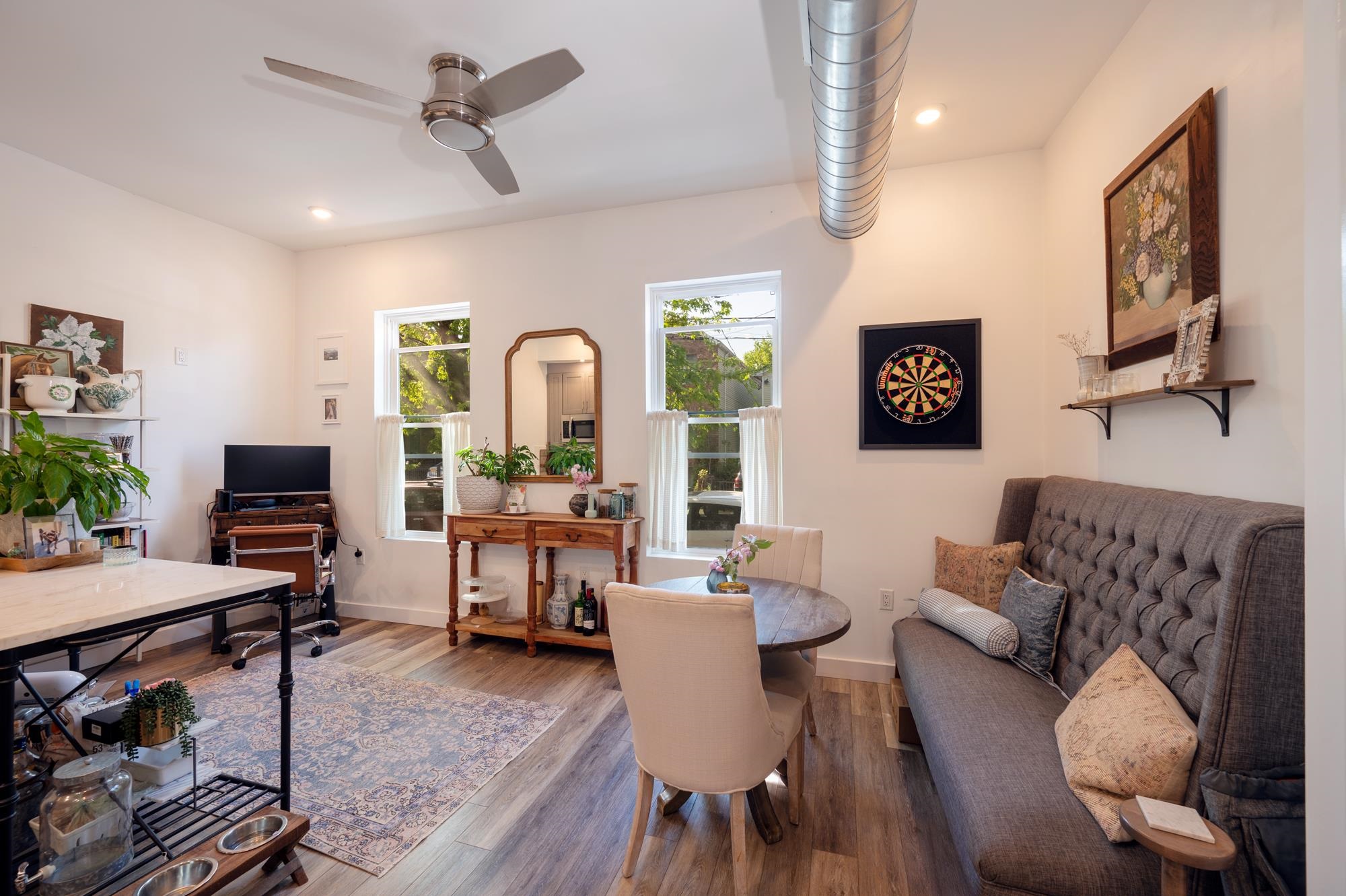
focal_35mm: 14
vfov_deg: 81.1
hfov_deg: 104.3
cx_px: 673
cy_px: 448
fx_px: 523
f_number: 6.3
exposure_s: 1/3
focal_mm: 14
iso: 100
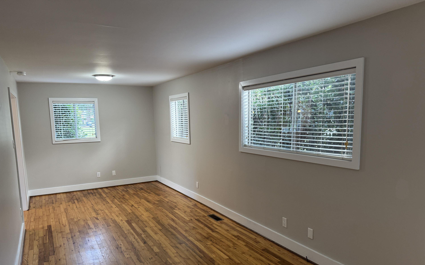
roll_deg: +1.1
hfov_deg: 70.4
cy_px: 161
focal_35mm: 26
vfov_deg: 47.3
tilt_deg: -7.6
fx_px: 301
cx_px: 209
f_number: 1.78
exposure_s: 1/60
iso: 160
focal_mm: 6.76
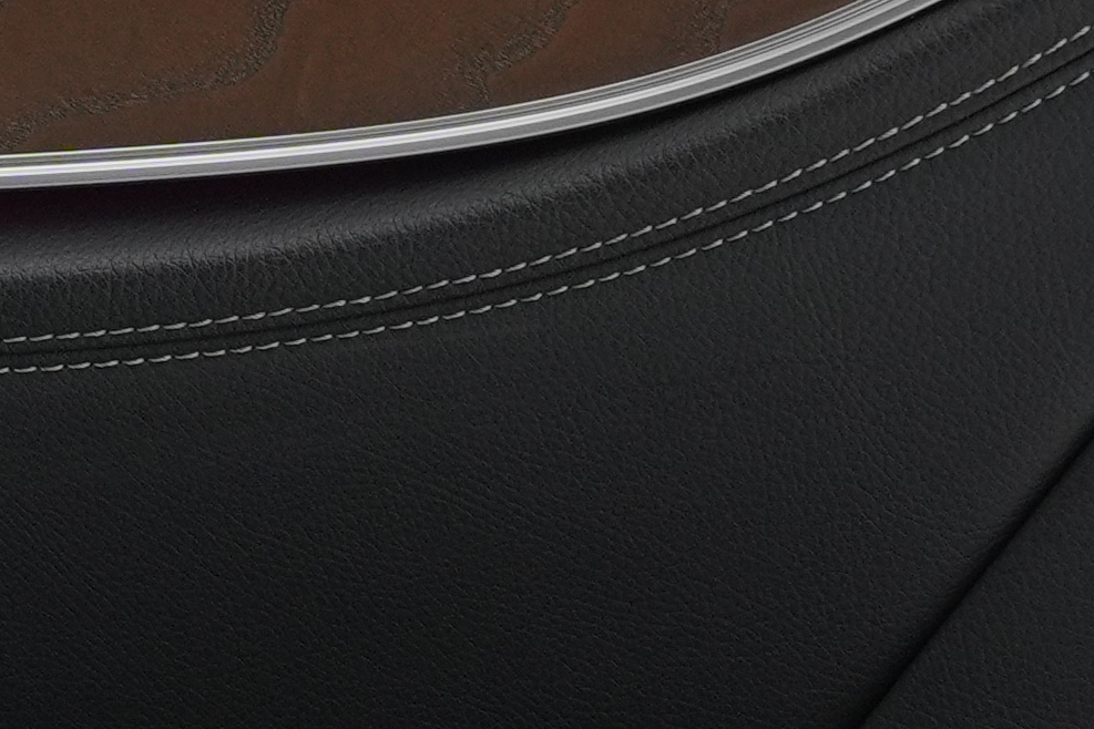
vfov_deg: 4.3
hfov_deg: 6.4
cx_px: 6
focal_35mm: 320
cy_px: 754
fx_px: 9724
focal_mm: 34
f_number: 7.1
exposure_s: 1/50
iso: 250
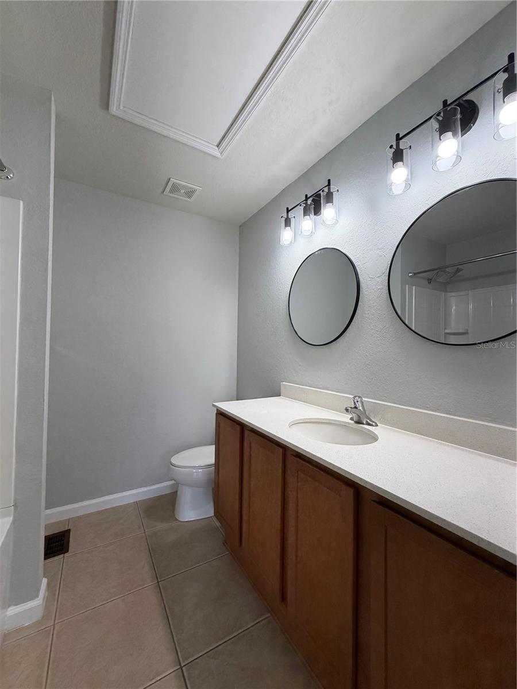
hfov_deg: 85.7
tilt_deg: +0.6
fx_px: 279
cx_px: 258
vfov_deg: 102.1
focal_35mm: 14
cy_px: 344
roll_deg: -1.2
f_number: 2.2
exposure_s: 1/120
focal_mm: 2.22
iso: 100
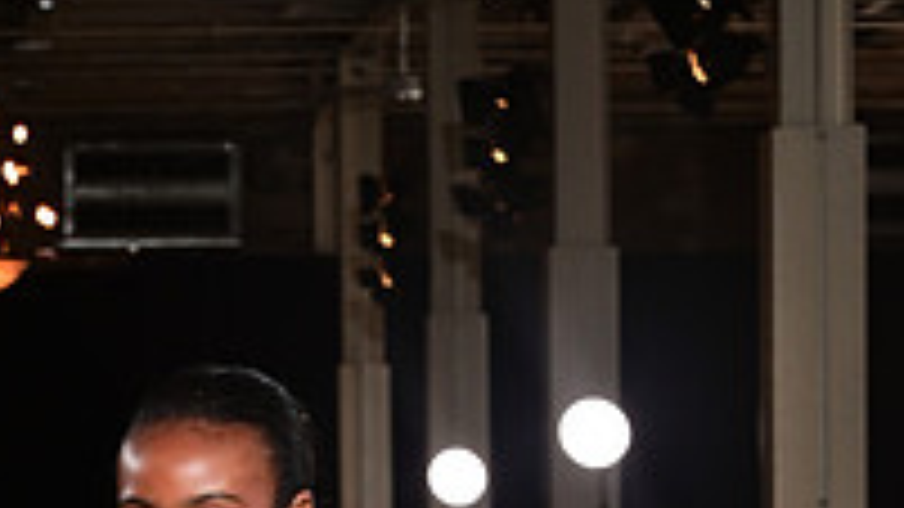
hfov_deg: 10.2
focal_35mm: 211
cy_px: 1281
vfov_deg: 5.5
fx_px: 5057
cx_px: 85
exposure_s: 1/160
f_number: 6.3
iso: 1000
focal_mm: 70
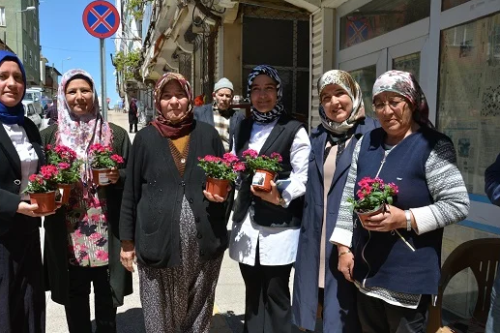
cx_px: 221
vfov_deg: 36.2
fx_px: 508
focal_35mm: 37
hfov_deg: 52.3
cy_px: 186
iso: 125
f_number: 8
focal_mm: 21
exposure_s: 1/250
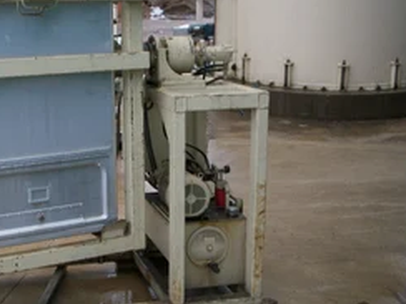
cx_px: 85
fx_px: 692
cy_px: 130
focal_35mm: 59
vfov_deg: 24.8
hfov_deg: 31.9
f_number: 4.5
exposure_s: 1/66.6
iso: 100
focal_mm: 5.9
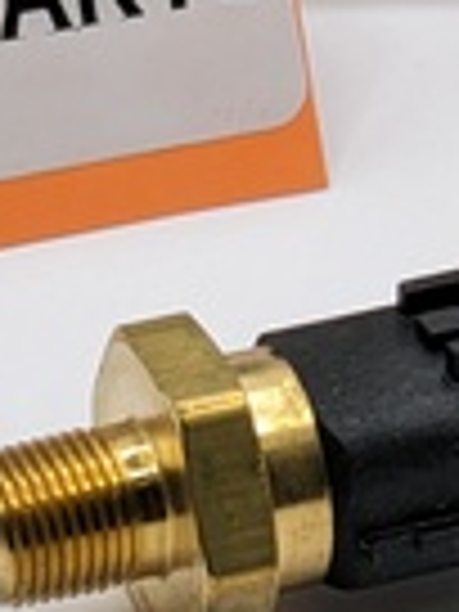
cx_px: 184
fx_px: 5640
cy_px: -504
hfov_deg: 4.7
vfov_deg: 6.1
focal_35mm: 319
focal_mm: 5.43
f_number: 1.89
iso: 58
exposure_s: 1/353
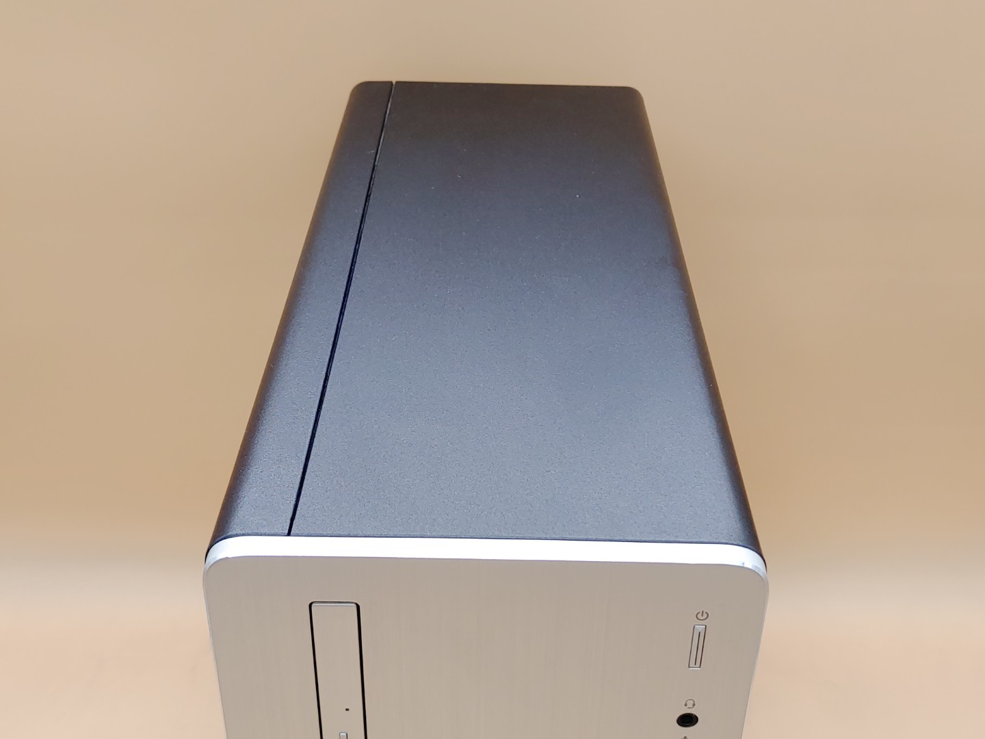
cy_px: 370
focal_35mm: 41
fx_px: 1167
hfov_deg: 45.8
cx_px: 492
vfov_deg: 35.1
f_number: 1.8
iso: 50
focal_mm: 4.36
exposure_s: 1/120
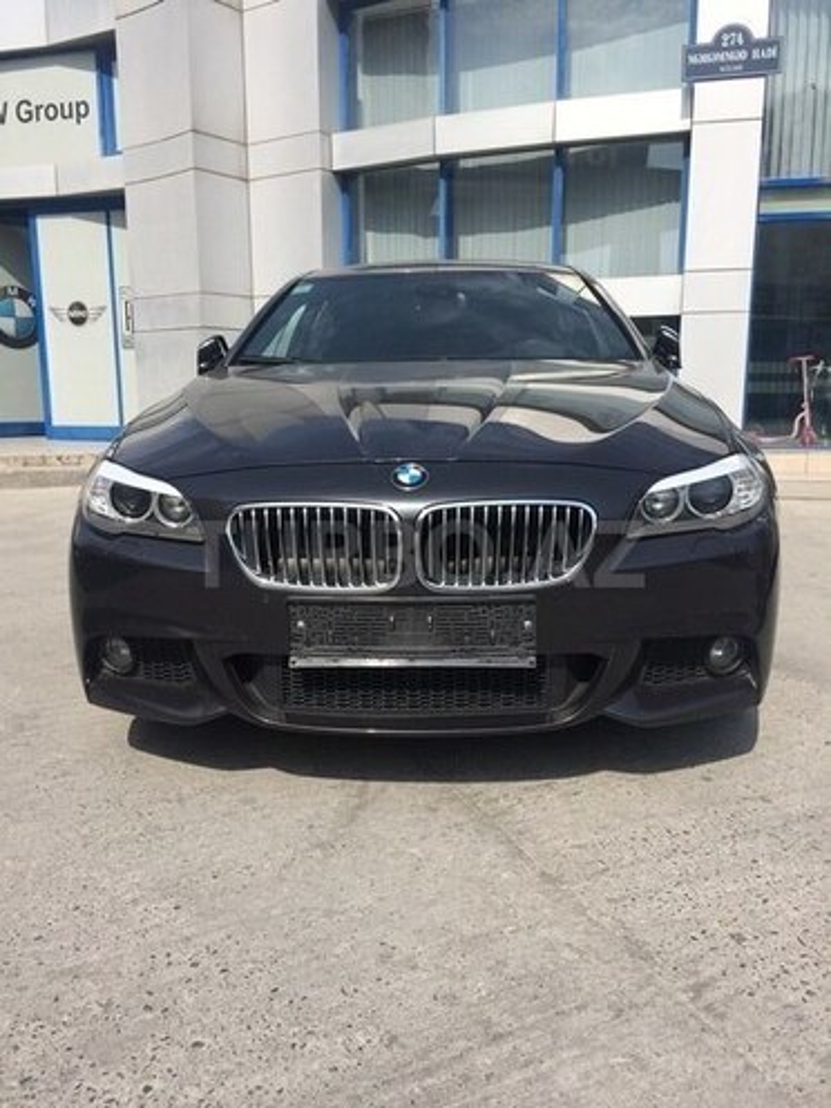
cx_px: 416
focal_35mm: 29
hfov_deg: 48.2
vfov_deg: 61.7
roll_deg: +2.2
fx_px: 928
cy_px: 554
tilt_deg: -10.1
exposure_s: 1/2740
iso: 32
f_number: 2.2
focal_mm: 4.15
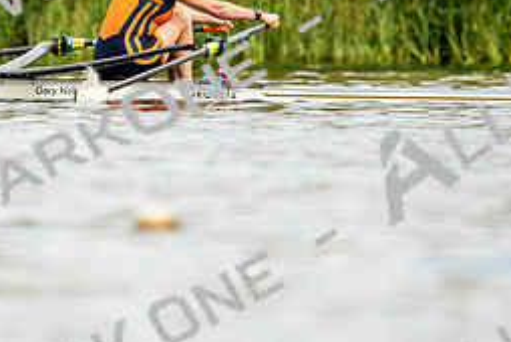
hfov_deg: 1.5
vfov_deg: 1.0
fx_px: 19440
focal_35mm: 1368
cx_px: 207
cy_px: 35
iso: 400
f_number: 6.3
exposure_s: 1/2000
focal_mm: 600
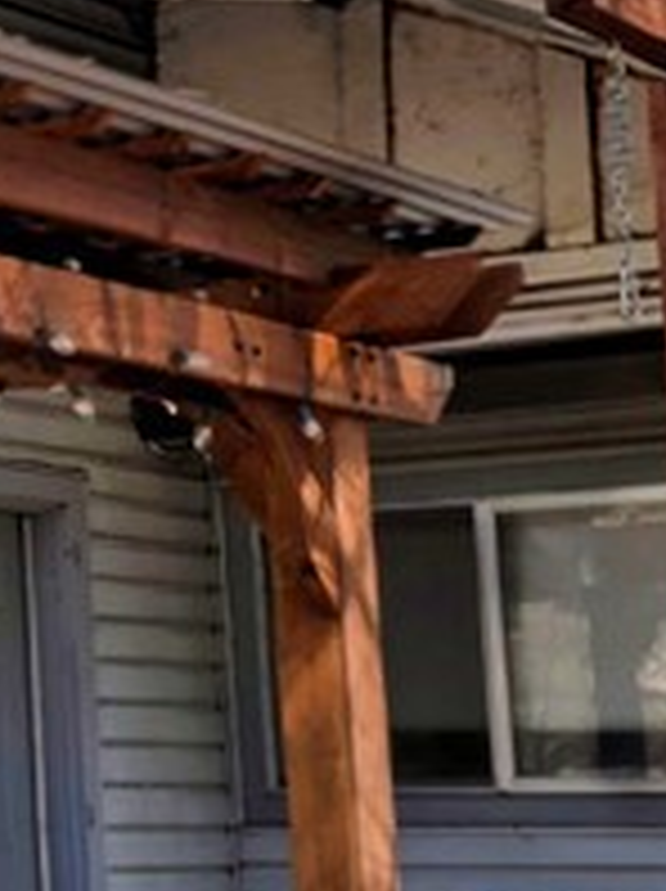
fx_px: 3059
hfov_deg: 11.1
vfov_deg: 16.6
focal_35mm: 119
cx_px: -747
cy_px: 351
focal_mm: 6.25
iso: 25
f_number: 1.7
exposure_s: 1/359
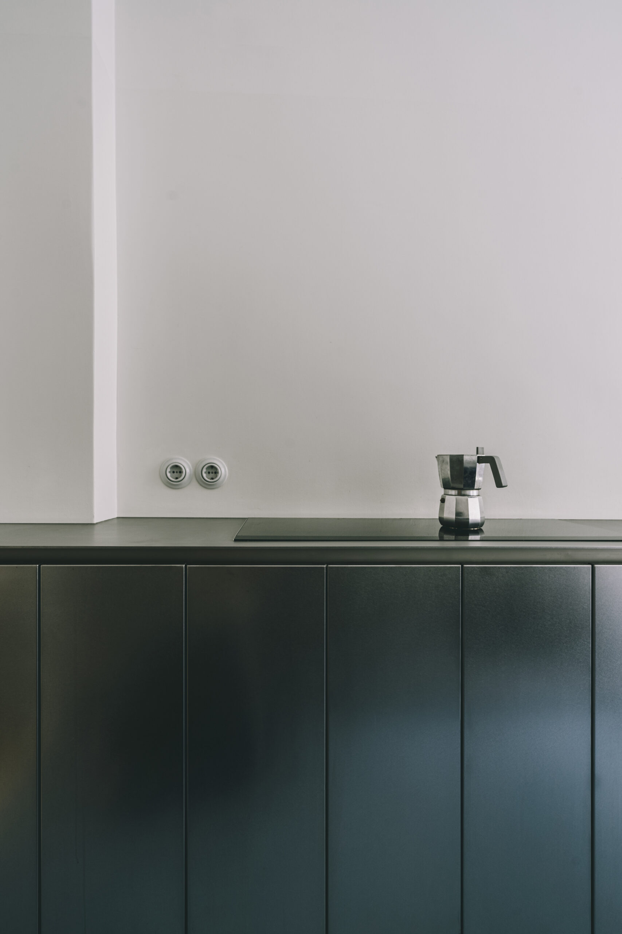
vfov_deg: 93.3
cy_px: 467
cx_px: 311
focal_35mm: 17
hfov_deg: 70.4
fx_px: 440
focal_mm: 17
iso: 100
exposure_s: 1
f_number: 8
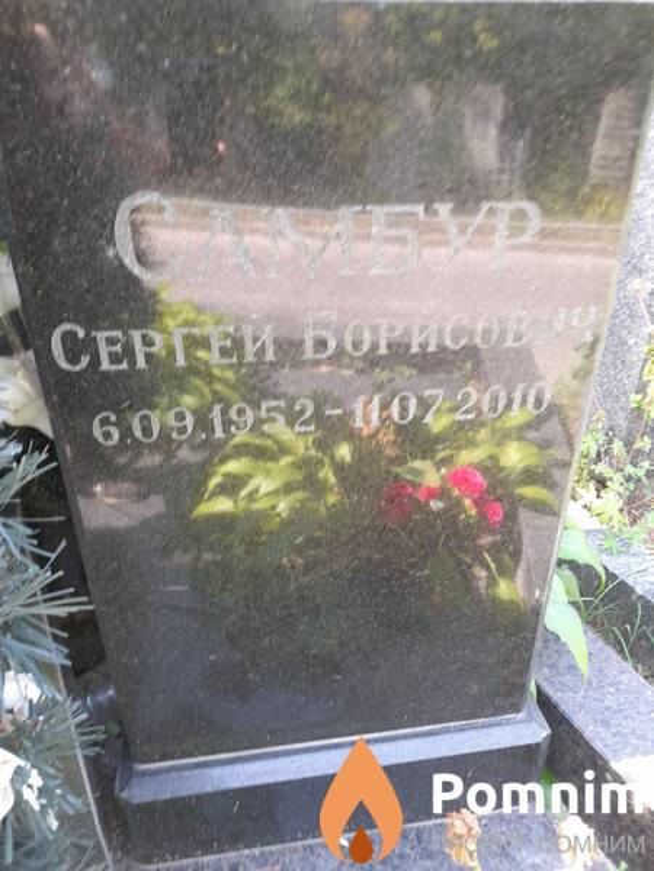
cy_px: 436
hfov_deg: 54.9
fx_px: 630
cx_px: 327
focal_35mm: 25
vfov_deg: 69.4
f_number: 2
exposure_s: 1/50
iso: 64
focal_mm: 4.6
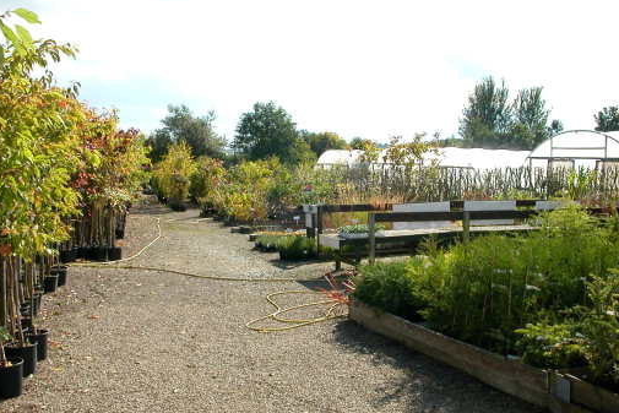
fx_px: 671
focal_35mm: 39
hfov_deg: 49.5
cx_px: 306
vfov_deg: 34.2
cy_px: 227
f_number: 4.5
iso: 141
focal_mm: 5.6
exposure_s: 1/582
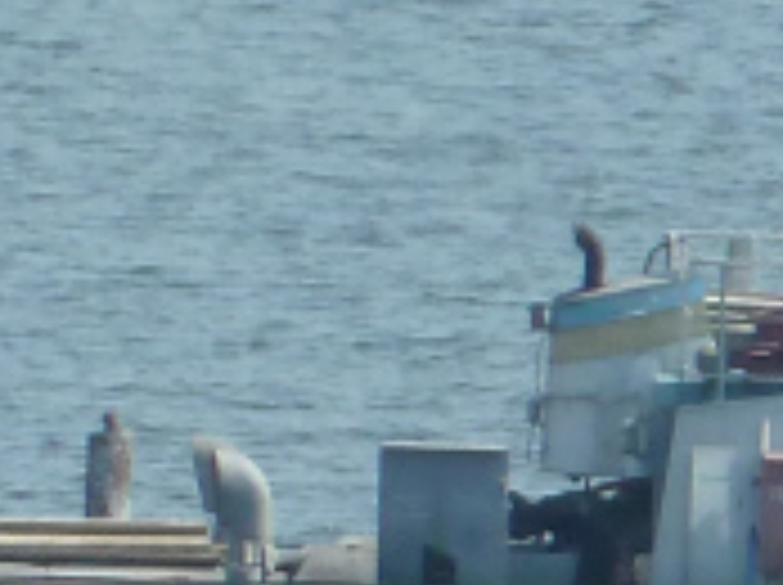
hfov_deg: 1.0
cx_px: 1210
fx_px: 46939
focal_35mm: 2078
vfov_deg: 0.7
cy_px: 452
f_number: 4.8
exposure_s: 1/640
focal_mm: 45.7
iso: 160
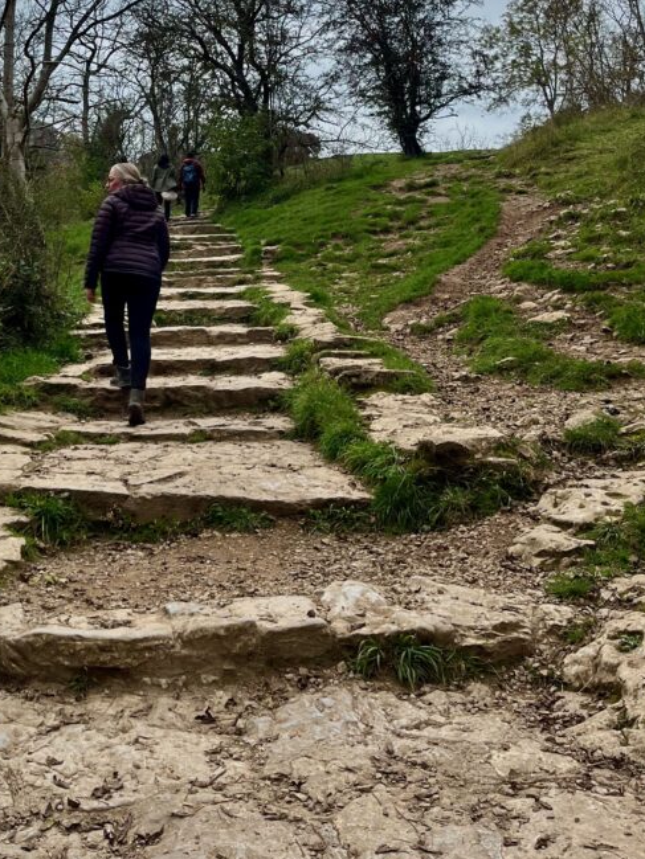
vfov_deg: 43.9
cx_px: 151
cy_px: 189
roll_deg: +0.7
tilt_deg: +9.0
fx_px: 1018
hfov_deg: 34.3
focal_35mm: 41
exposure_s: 1/1389
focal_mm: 5.1
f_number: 1.6
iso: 50
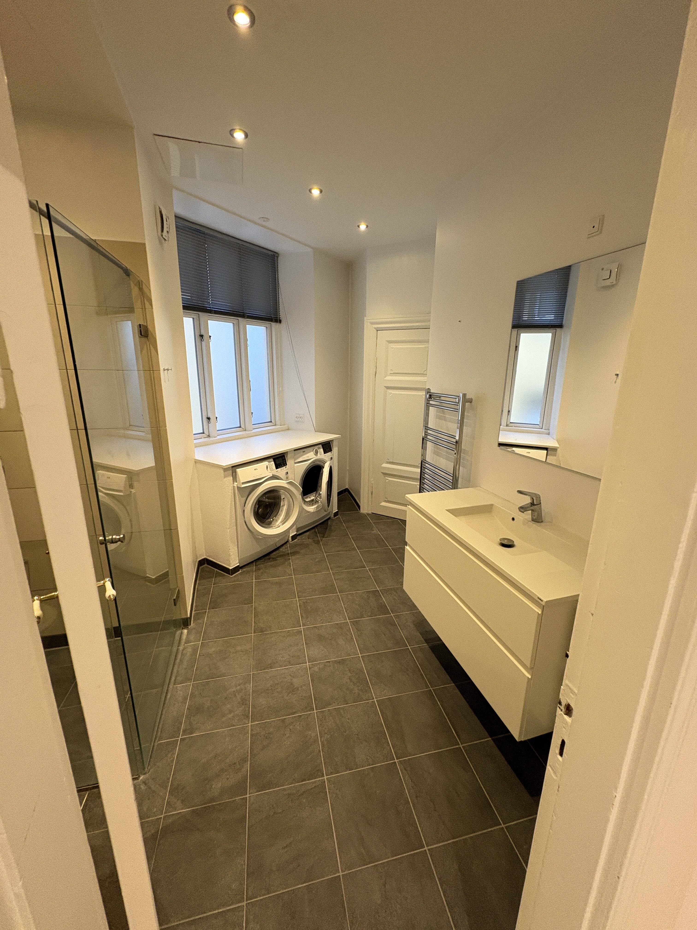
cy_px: 465
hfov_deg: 85.7
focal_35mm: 14
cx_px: 348
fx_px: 376
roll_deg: -0.8
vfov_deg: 102.1
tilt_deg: -14.5
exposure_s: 1/60
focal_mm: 2.22
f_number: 2.2
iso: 250
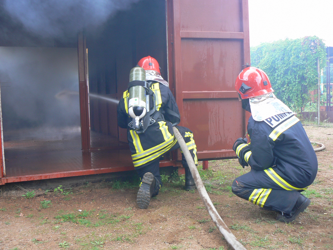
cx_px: 166
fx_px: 346
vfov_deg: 39.7
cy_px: 125
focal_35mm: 36
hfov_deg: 51.4
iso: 80
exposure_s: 1/50
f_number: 2.8
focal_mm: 6
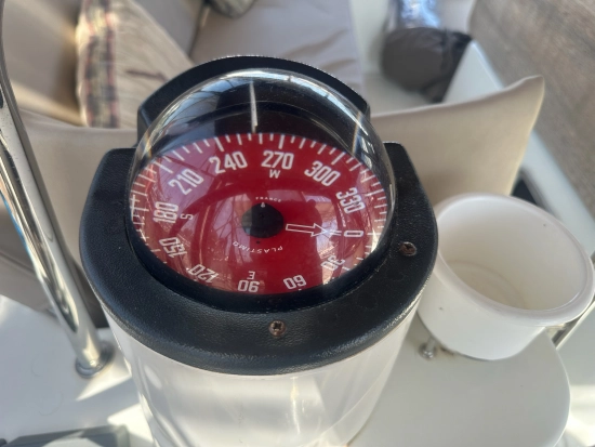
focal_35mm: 24
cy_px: 224
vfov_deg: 56.9
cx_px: 298
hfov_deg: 71.6
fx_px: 413
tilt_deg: -45.2
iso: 80
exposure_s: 1/290
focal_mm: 6.86
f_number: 1.78
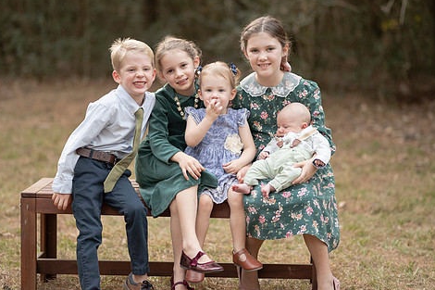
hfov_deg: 19.5
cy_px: 130
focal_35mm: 105
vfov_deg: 13.0
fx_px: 1268
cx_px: 211
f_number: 1.8
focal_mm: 85
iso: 640
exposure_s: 1/640
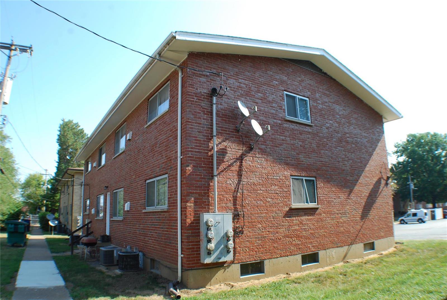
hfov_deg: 57.1
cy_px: 150
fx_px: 410
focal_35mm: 33
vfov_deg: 40.1
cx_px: 224
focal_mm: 22
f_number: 9
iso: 200
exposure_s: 1/125
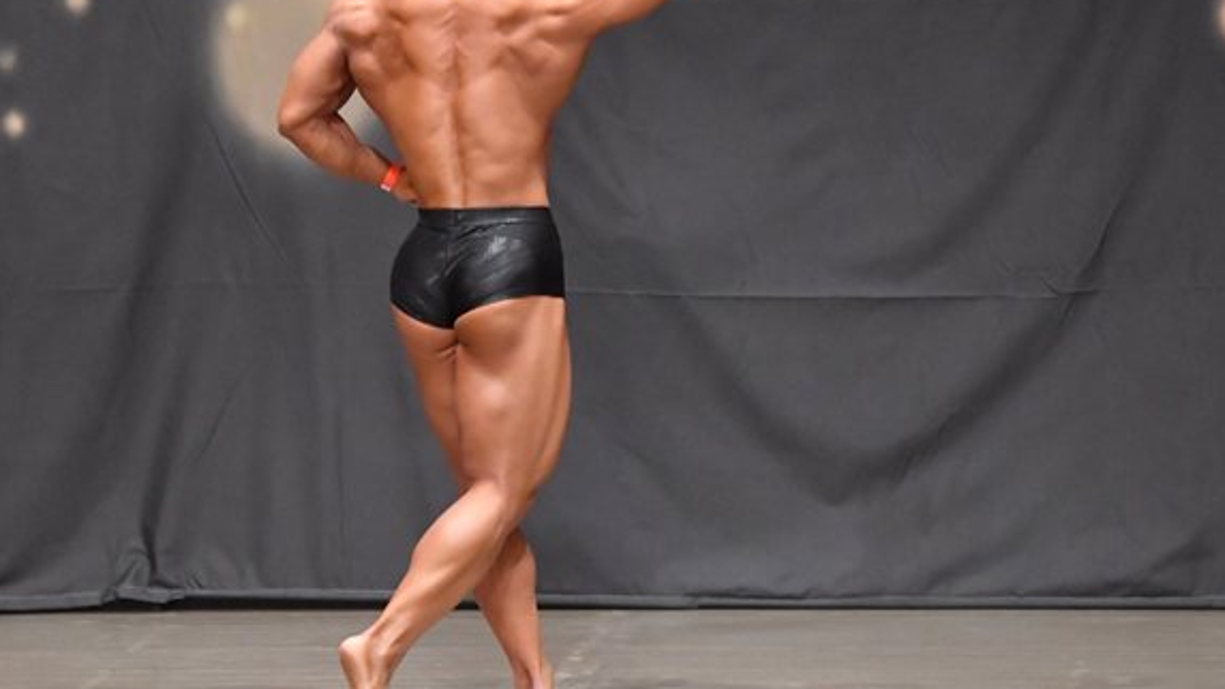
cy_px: 248
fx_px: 10006
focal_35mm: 308
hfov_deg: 7.0
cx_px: 500
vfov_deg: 3.9
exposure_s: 1/400
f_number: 5.6
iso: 8000
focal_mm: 145
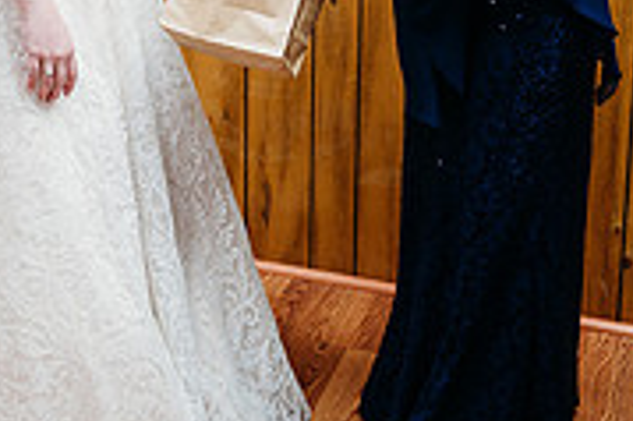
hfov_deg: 25.9
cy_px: -94
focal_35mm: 78
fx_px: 1370
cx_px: 212
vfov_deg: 16.7
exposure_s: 1/125
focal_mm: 24
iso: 400
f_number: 1.8
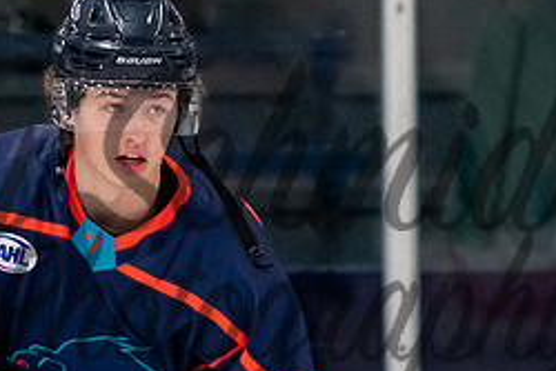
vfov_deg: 1.3
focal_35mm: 1056
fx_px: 16318
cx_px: 131
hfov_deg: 2.0
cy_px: 124
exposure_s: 1/800
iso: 2000
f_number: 3.2
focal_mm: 200
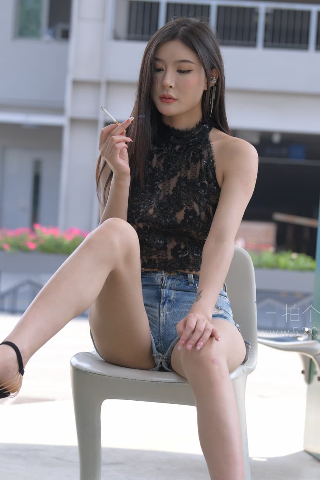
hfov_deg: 13.3
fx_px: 1372
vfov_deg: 19.8
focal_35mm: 103
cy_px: 302
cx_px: 172
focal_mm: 70
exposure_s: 1/500
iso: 250
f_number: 4
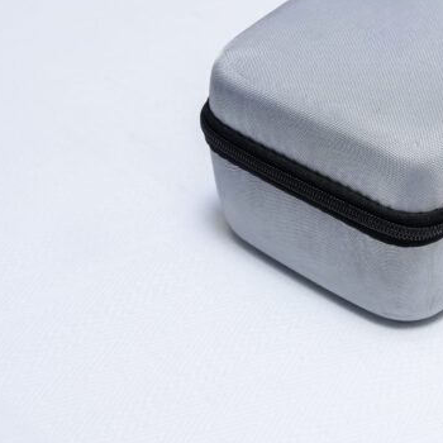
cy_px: 163
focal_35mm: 119
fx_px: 1723
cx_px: 435
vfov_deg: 14.6
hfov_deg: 14.4
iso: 3200
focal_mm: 70
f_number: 9
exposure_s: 1/200
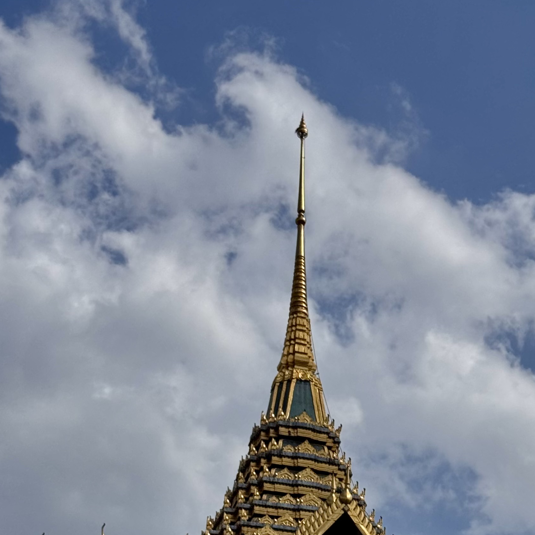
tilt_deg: +30.3
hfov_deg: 16.8
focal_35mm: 102
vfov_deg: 16.8
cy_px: 486
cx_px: 471
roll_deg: +0.7
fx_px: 1784
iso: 64
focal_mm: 6.76
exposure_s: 1/12500
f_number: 1.78
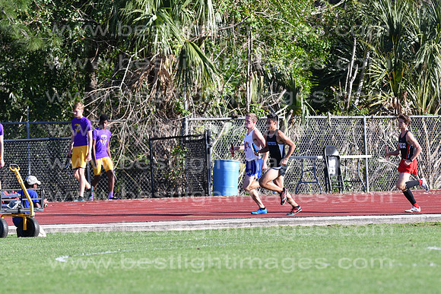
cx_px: 220
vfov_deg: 3.1
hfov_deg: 4.6
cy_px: 147
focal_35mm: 450
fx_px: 5514
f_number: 5.6
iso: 320
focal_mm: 300
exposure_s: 1/1000
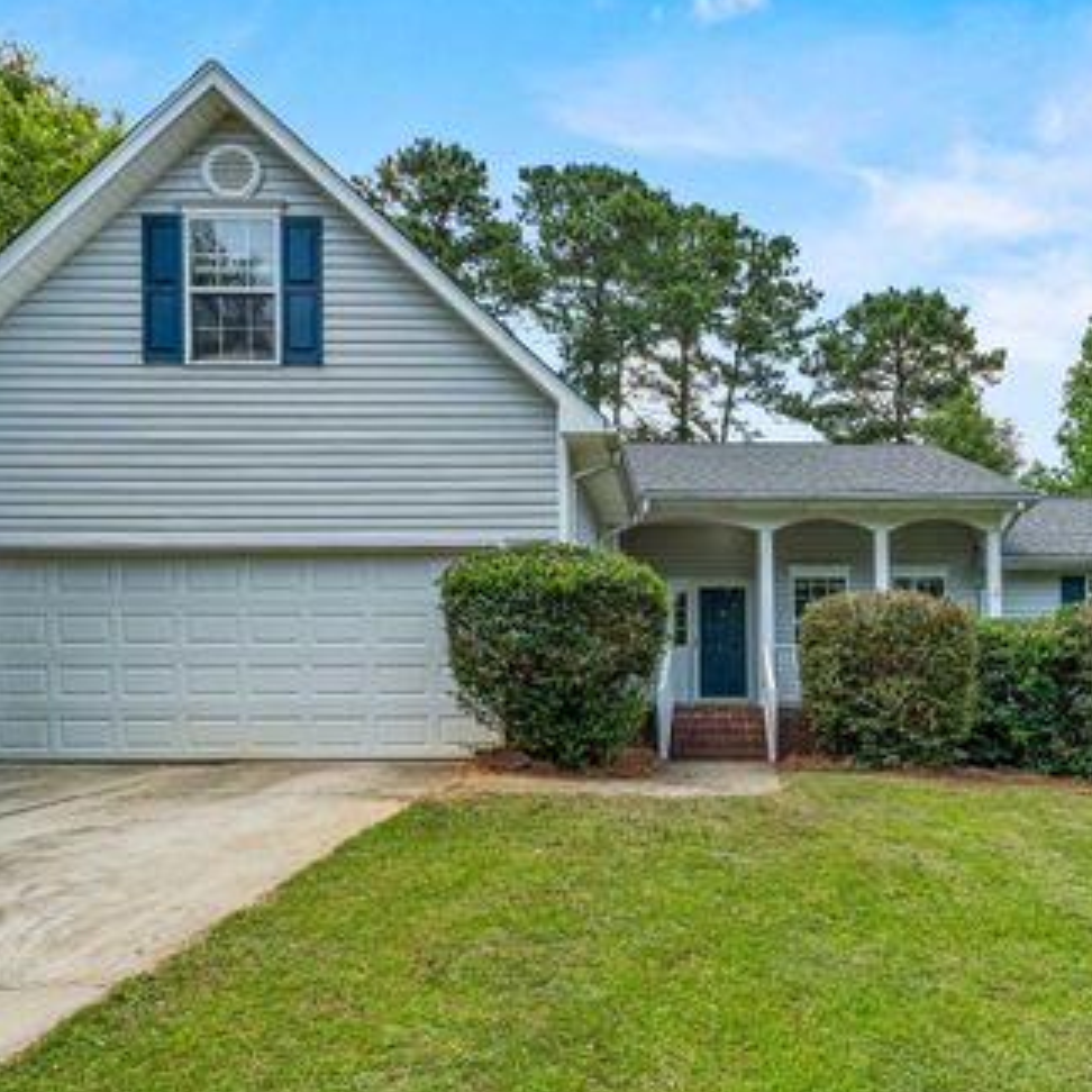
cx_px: 566
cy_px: 549
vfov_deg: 70.5
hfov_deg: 70.5
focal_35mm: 22
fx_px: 773
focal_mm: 11
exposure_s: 1/800
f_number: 6.3
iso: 320
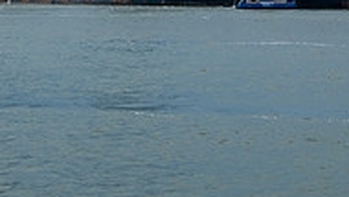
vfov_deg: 6.9
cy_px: -93
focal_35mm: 173
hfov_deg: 12.4
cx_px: 77
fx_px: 1601
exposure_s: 1/240
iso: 160
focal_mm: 35.8
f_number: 11
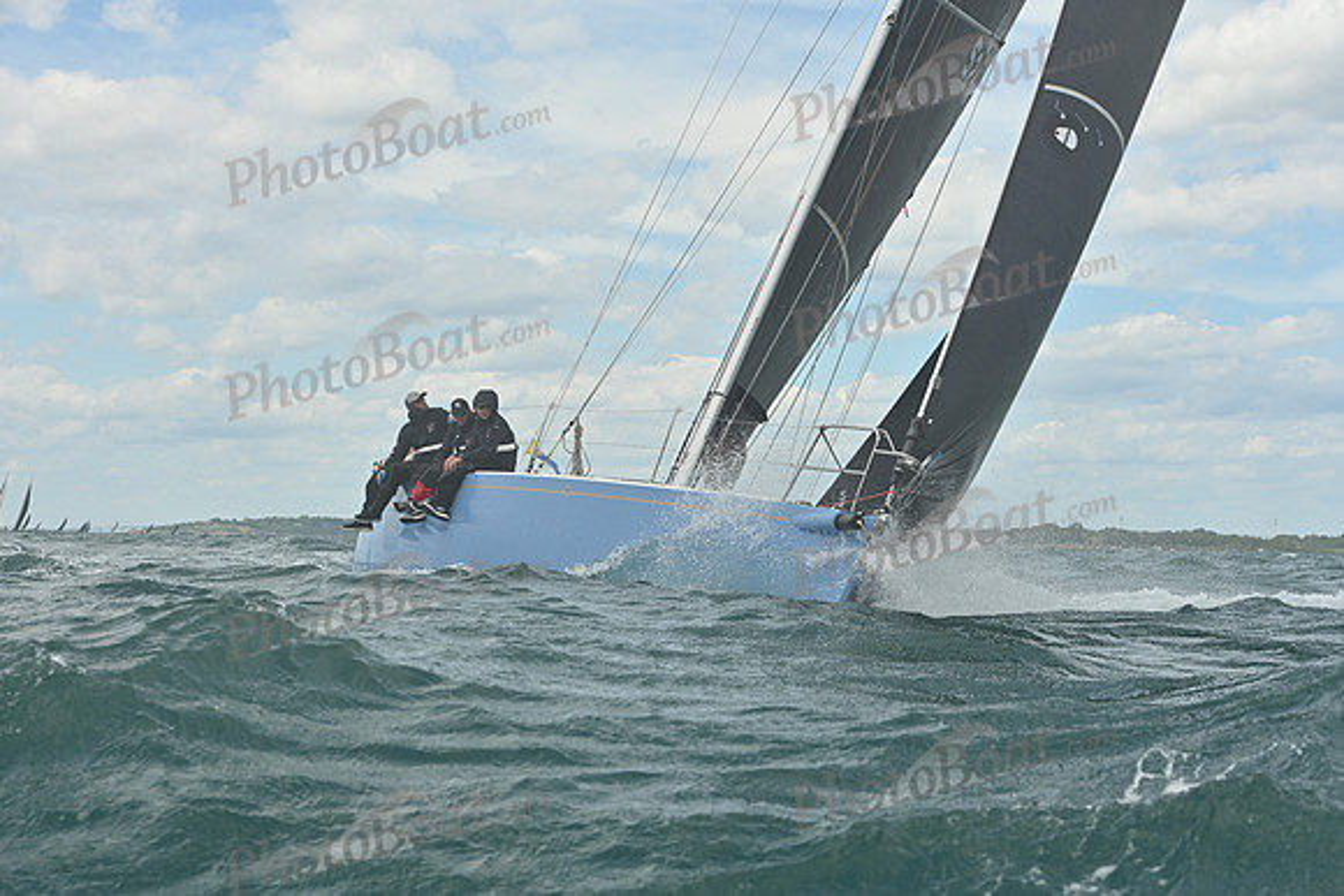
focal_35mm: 70
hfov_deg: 28.8
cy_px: 448
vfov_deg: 19.5
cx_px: 672
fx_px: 2614
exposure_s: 1/1250
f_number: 8
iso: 320
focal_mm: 70
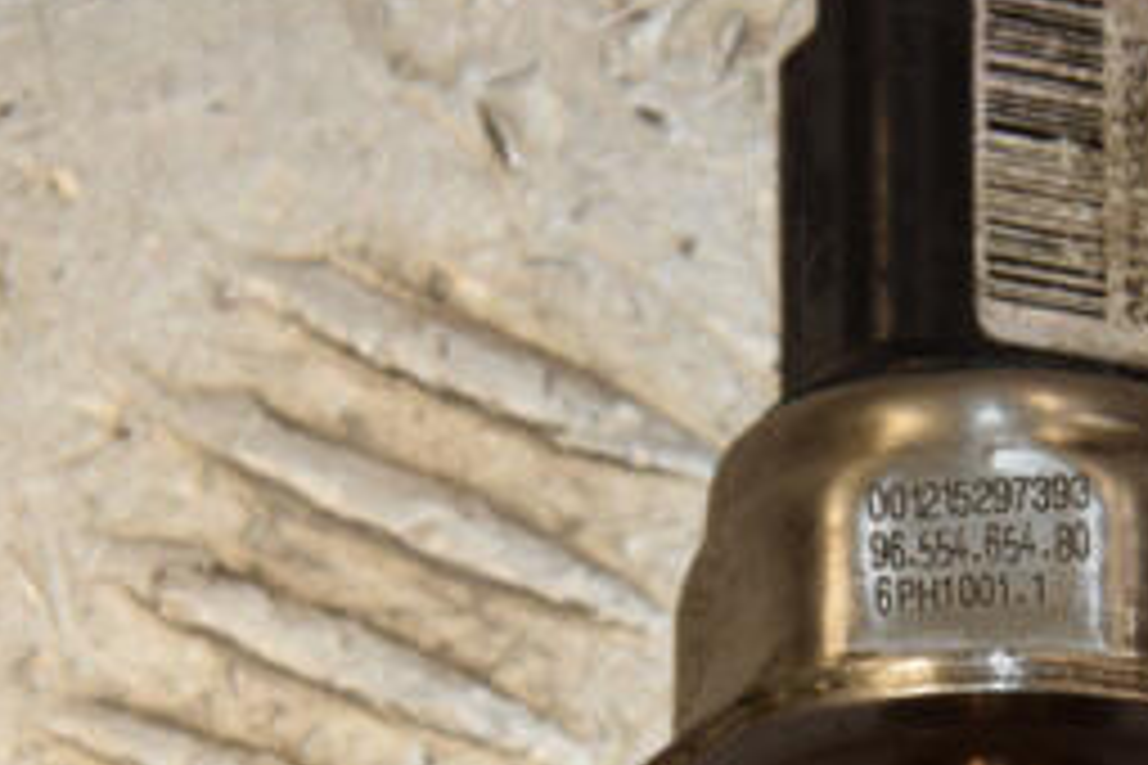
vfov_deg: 3.7
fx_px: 11804
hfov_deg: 5.6
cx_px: 941
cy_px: 765
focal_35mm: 370
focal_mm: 105
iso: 800
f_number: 9
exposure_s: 1/200
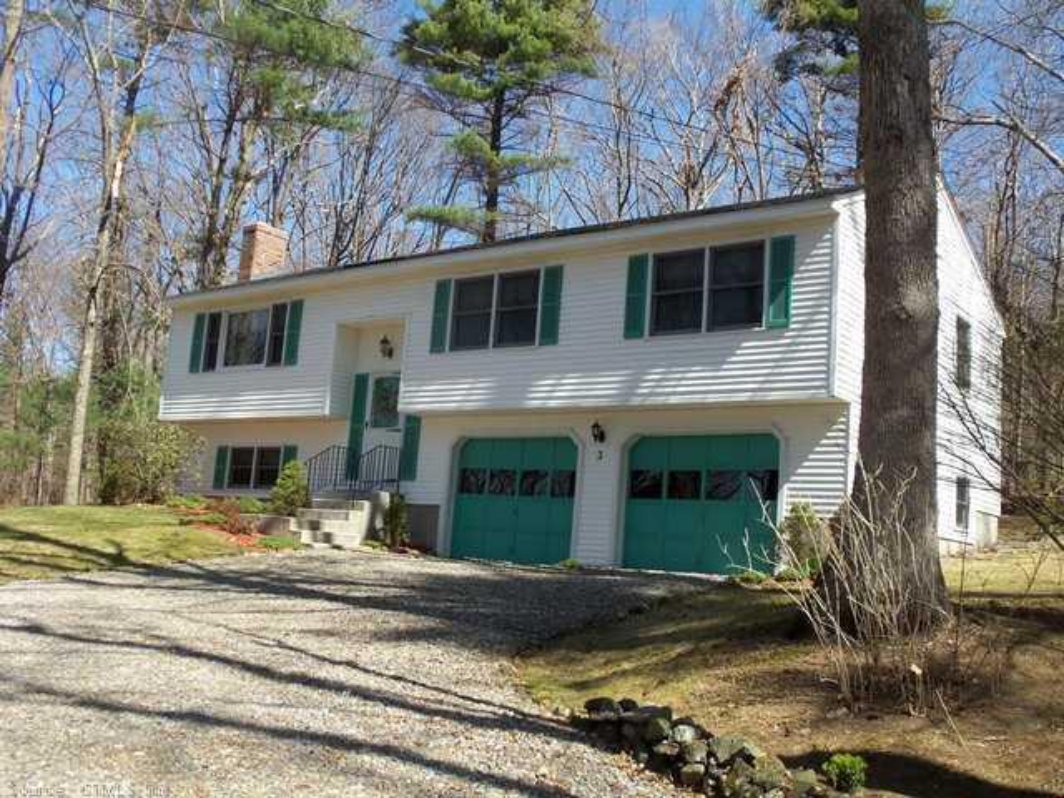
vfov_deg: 37.7
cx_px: 532
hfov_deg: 49.0
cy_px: 399
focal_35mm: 38
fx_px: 1168
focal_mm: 6.7
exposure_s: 1/400
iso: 80
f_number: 3.7
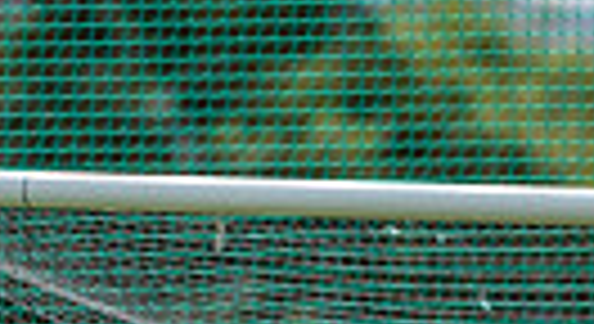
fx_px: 35324
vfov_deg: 0.5
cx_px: 855
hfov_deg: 1.0
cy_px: 576
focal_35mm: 2259
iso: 100
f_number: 2.8
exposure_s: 1/1600
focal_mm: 300
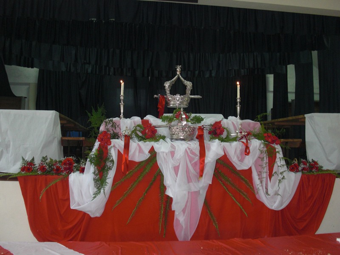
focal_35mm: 36
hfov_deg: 51.4
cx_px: 170
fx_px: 354
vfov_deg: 39.7
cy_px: 128
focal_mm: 6.3
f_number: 2.8
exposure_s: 1/60
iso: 200
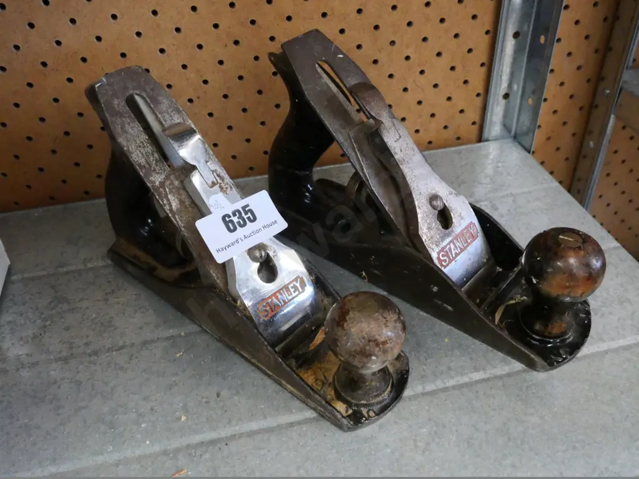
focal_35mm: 30
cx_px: 320
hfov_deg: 60.0
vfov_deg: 46.8
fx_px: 554
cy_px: 240
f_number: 5.6
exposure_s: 1/100
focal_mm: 15
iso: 6400
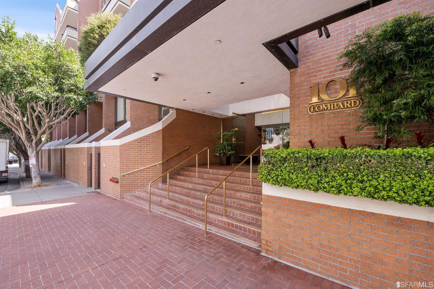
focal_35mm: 14
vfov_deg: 81.2
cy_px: 144
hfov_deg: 104.3
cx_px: 217
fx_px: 169
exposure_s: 1/40
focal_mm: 14
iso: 125
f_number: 8
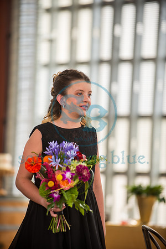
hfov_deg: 6.9
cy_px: 124
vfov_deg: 10.3
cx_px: 83
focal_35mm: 200
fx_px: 1383
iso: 200
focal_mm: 200
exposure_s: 1/250
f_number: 2.8
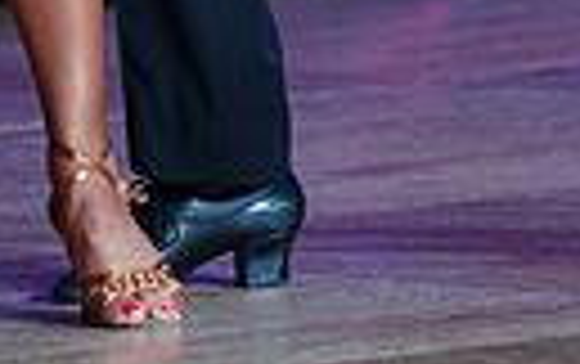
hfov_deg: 2.3
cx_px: 97
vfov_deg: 1.4
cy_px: -553
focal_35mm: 914
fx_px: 14466
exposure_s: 1/320
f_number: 2.8
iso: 2000
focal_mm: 200
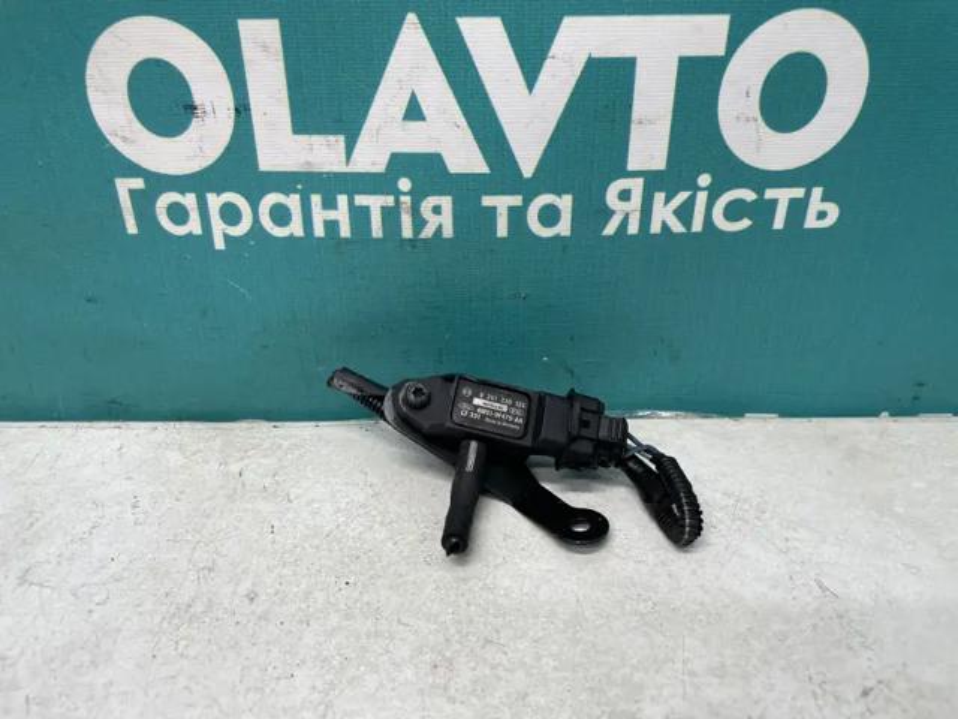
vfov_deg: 53.1
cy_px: 360
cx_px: 479
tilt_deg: -29.2
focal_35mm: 26
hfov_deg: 67.3
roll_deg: +1.1
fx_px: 720
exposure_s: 1/100
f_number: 1.6
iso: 100
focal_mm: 4.2
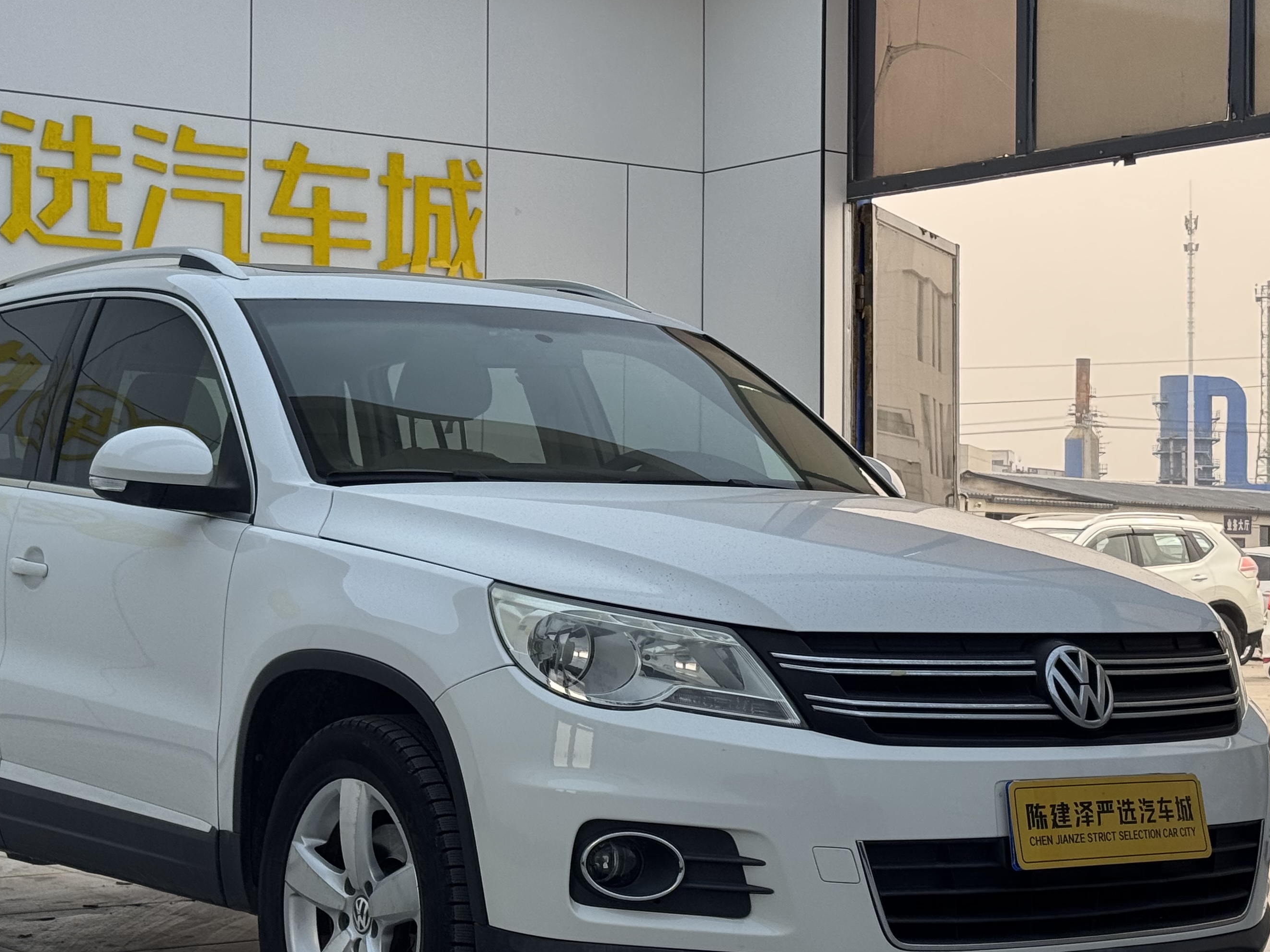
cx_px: 549
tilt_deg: +3.5
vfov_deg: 20.2
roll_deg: +0.7
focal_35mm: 73
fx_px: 2678
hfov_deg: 26.7
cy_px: 497
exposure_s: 1/1059
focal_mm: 6.76
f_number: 1.78
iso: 64
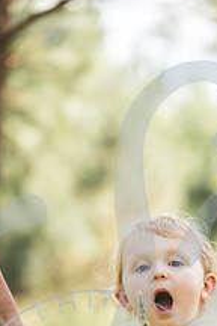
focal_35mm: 219
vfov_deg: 9.3
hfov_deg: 6.3
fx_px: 1980
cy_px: 315
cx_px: 164
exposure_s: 1/400
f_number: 2.8
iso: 100
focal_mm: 105
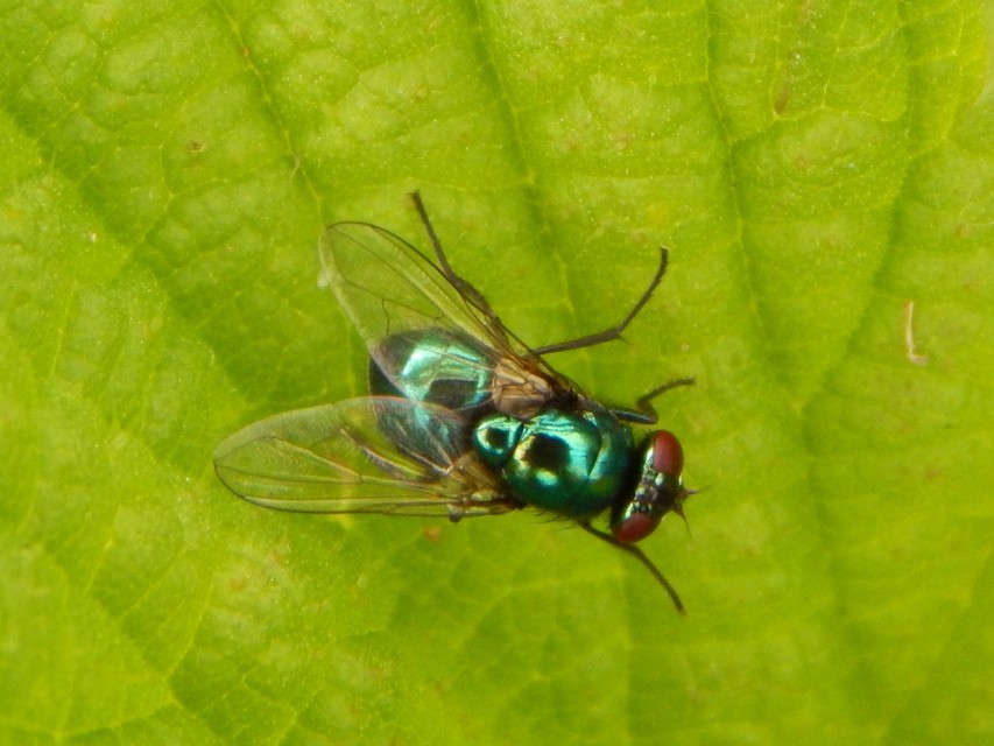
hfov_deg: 10.9
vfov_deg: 8.2
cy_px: 373
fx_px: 5227
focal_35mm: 182
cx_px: 497
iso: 400
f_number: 5.3
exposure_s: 1/200
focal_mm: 32.8
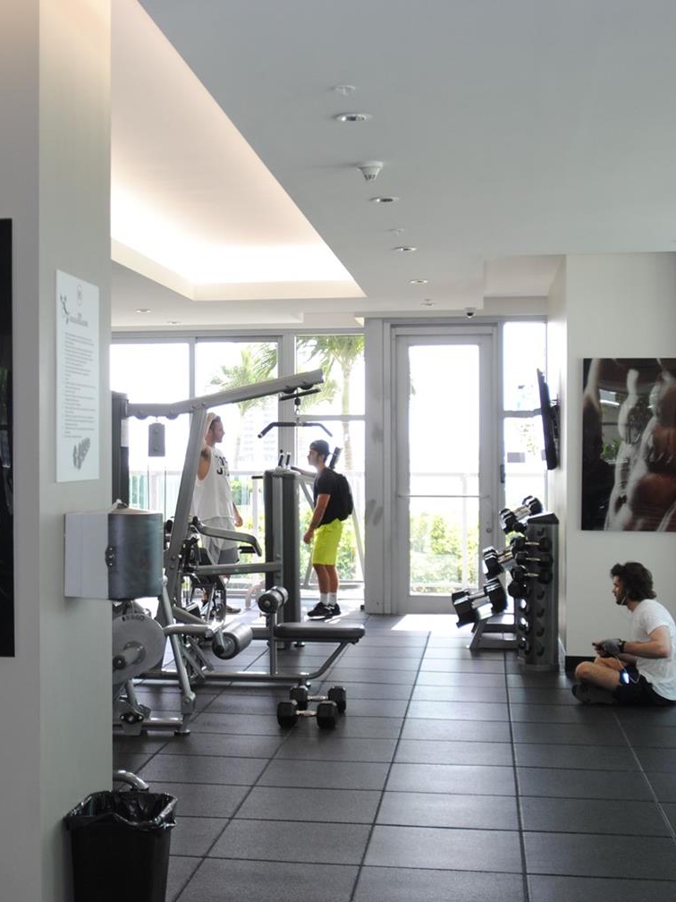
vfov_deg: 34.9
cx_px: 198
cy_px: 464
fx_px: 1432
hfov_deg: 26.3
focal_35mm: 55
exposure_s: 1/100
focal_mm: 24
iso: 200
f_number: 2.8
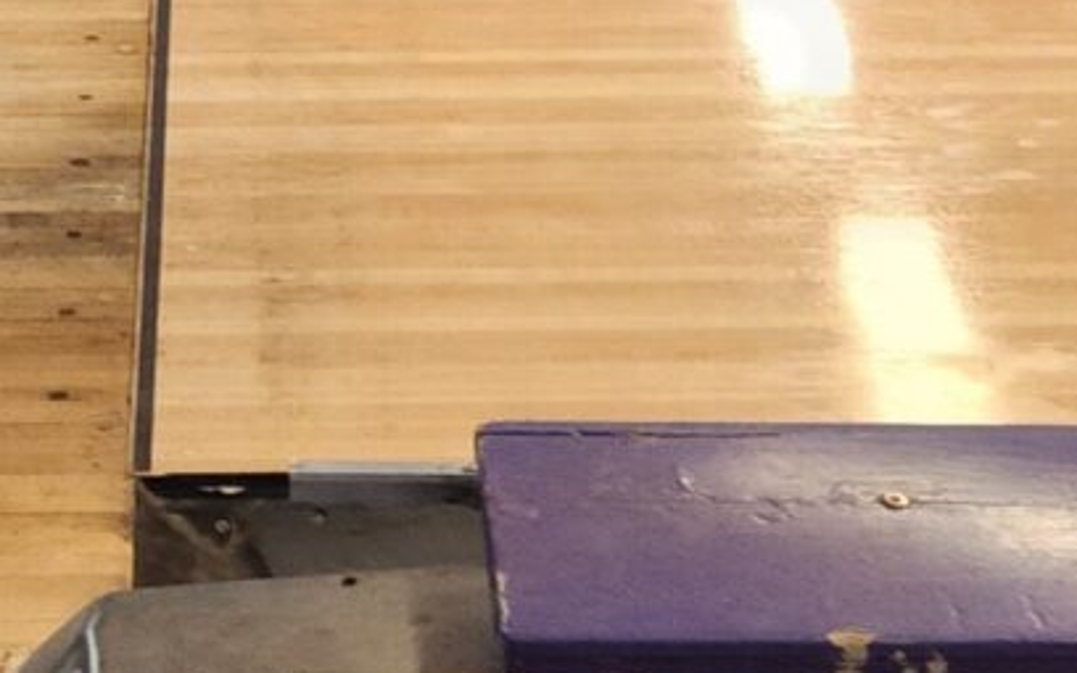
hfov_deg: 16.1
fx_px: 3786
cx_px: 193
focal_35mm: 129
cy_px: -876
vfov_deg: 9.2
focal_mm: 5.4
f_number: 1.8
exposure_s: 1/54.9
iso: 200
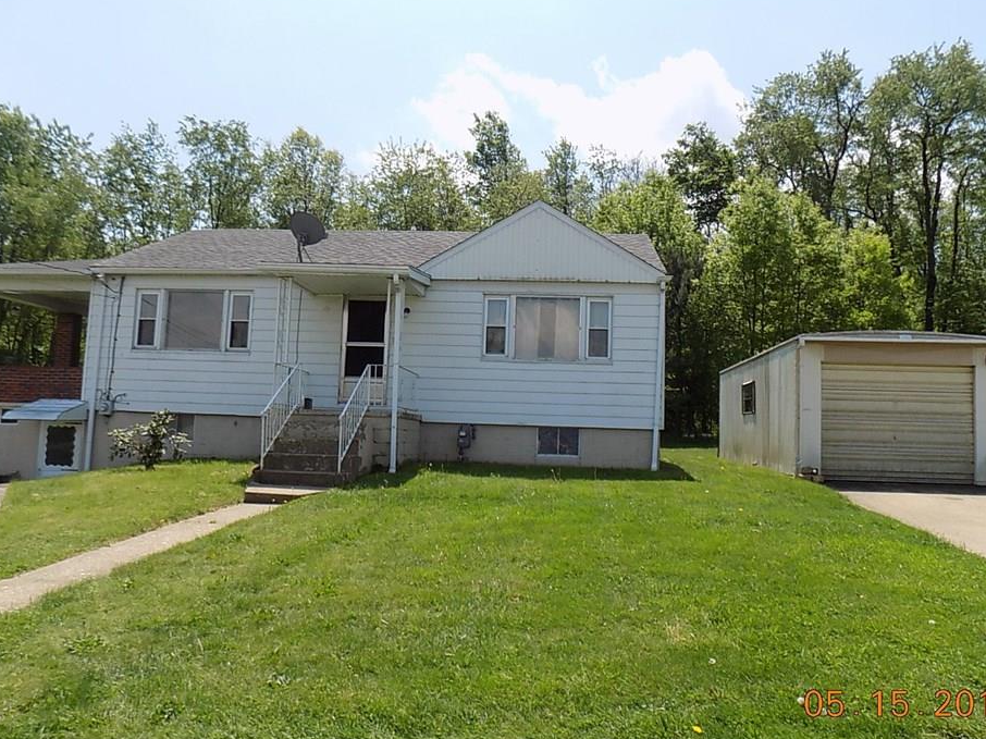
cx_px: 517
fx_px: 740
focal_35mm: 26
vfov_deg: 53.0
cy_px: 384
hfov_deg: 67.3
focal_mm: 4
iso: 80
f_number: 3.1
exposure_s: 1/1000
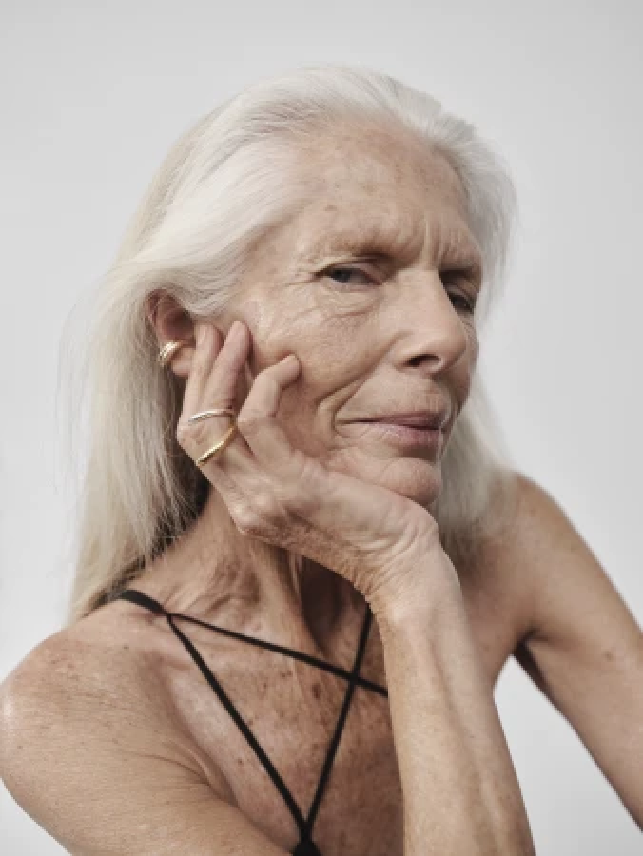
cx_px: 322
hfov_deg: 39.7
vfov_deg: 51.3
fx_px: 891
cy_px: 428
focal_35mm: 36
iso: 2000
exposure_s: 1/320
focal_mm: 45.7
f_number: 5
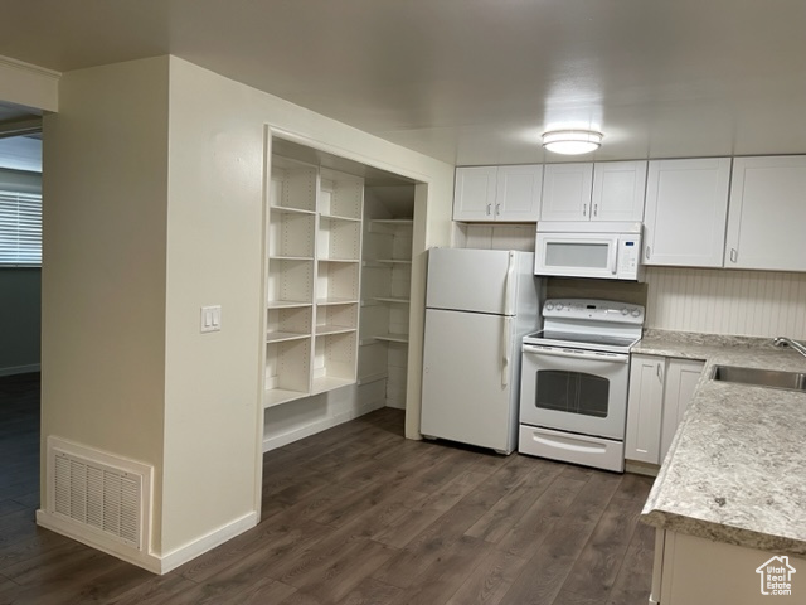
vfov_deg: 53.1
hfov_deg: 67.3
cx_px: 403
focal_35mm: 26
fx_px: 605
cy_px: 302
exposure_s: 1/60
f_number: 1.6
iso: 100
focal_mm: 5.1
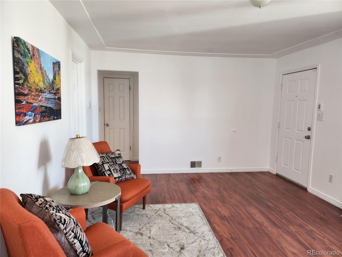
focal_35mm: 24
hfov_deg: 71.6
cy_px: 128
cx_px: 171
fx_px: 237
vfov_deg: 56.8
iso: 250
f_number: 1.8
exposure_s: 1/120
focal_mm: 5
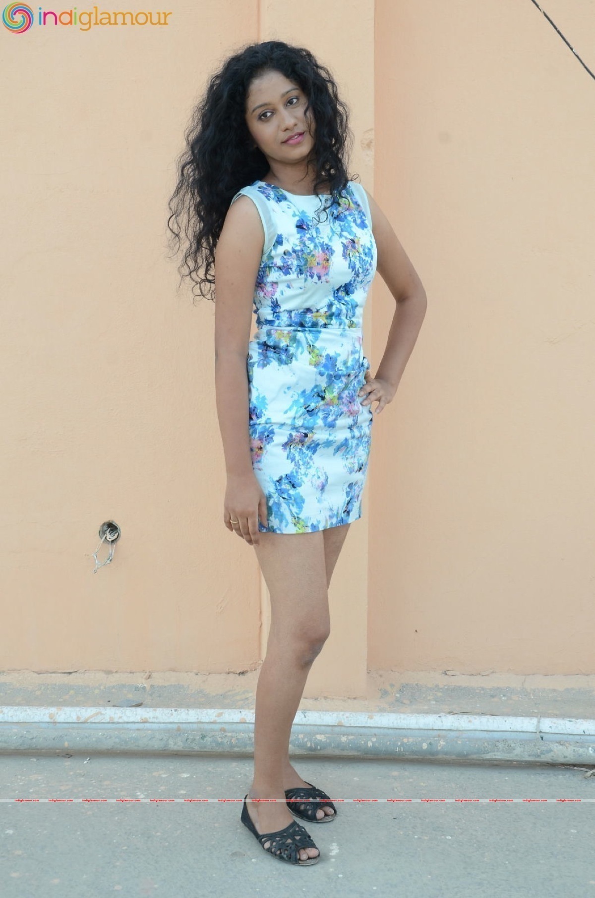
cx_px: 298
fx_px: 1420
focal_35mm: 57
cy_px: 449
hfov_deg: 23.7
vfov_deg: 35.1
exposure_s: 1/125
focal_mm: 38
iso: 500
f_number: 6.3
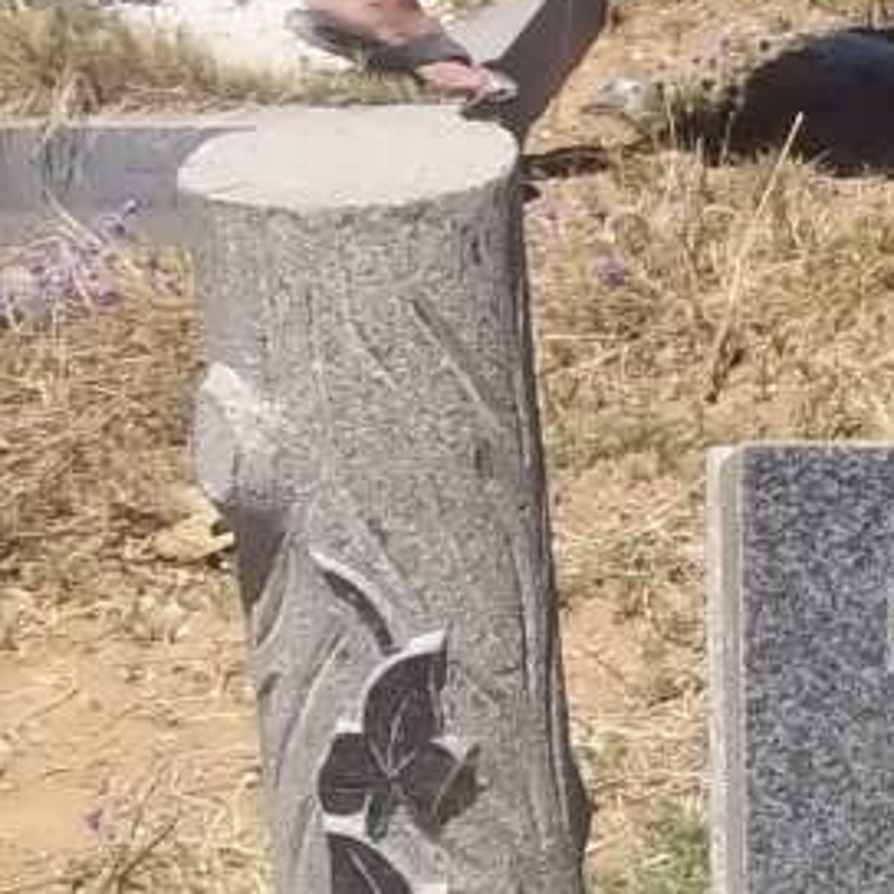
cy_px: 749
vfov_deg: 13.9
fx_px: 3652
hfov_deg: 12.8
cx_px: 1545
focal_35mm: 125
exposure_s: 1/500
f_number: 5.5
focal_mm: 5.7
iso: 80
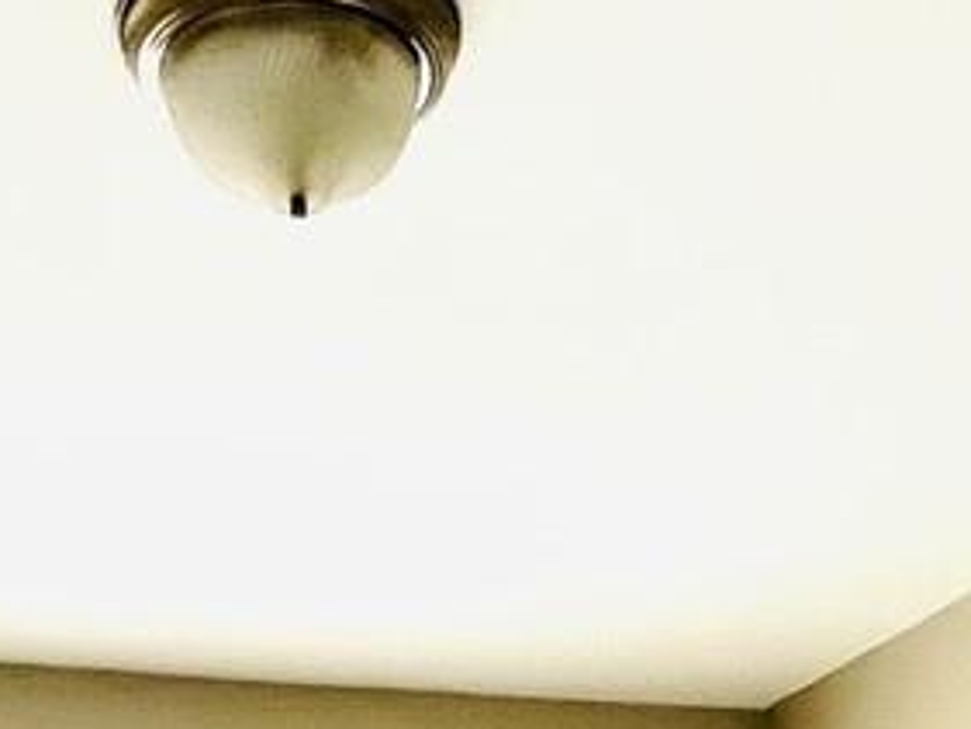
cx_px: 591
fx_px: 2077
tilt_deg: -9.9
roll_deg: +3.0
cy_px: 1734
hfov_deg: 26.3
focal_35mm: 74
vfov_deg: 14.0
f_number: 1.8
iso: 32
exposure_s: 1/261
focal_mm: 1.57
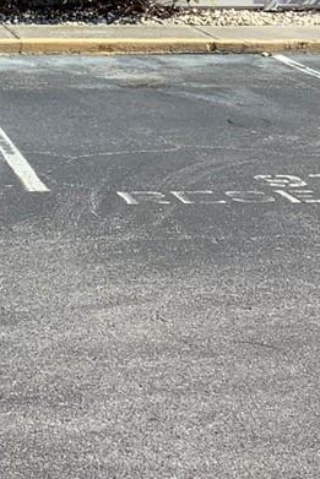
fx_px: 1758
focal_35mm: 132
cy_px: -236
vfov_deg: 14.5
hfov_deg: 10.4
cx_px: 67
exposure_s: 1/754
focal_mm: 3.3
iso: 25
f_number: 2.4
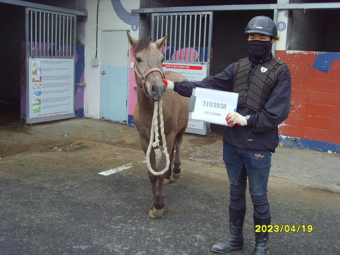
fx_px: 383
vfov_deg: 36.8
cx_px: 170
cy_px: 128
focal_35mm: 39
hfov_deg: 47.9
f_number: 3.5
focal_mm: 6.6
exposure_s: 1/250
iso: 80
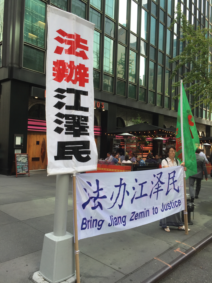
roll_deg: -2.8
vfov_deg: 61.7
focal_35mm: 29
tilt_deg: +1.9
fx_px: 237
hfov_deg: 48.2
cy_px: 142
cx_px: 106
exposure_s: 1/282
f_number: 2.2
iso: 32
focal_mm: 4.15
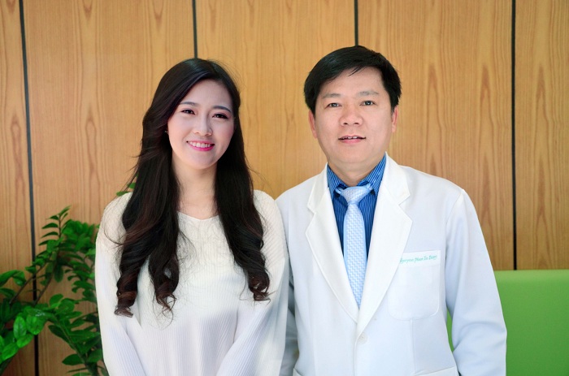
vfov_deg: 29.7
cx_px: 284
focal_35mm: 45
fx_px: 709
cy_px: 188
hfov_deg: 43.7
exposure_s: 1/100
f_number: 5
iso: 500
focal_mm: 30
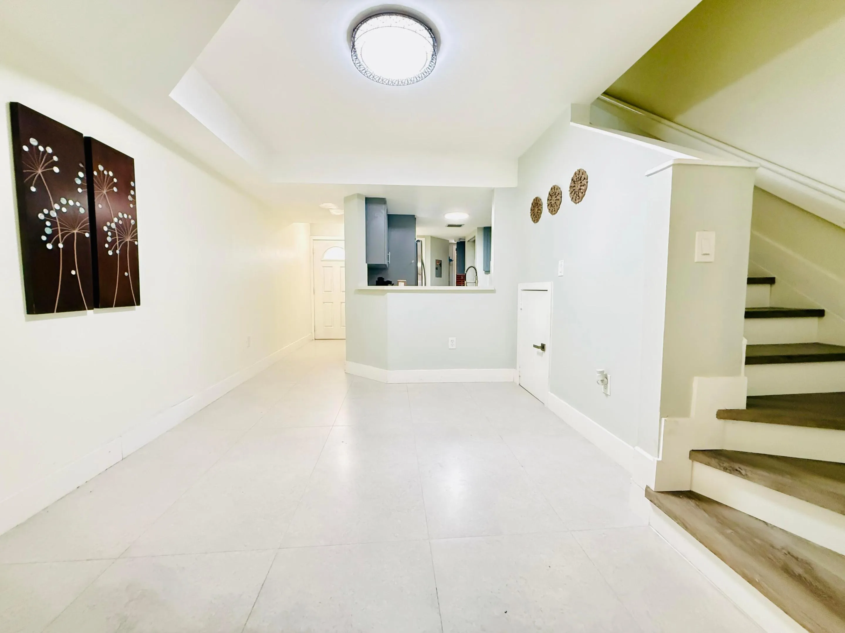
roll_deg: -0.2
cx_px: 422
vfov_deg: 85.7
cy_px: 316
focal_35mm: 14
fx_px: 342
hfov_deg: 102.1
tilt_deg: -3.8
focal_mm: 2.22
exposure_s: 1/60
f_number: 2.2
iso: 800
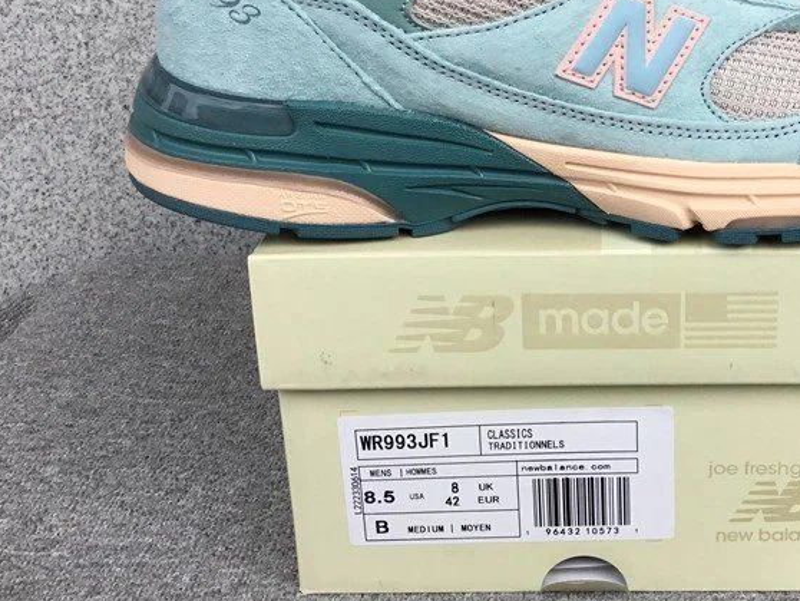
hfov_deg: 37.3
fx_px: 1156
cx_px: 592
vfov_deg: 28.9
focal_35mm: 50
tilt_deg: -19.9
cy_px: 200
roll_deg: +0.7
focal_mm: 3.3
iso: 25
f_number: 2.4
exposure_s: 1/509
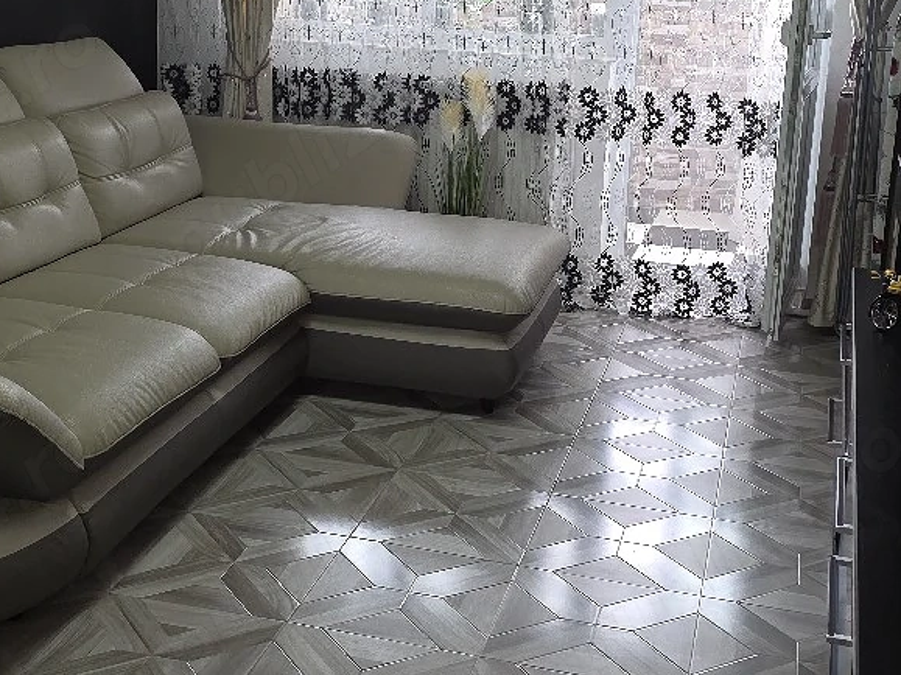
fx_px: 1379
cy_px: 206
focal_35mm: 53
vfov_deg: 27.3
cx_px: 436
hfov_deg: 36.2
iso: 100
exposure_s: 1/39.2
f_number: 1.7
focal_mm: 6.3
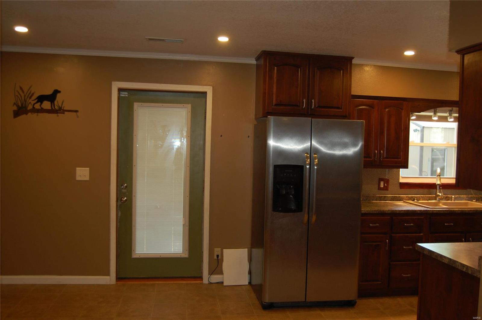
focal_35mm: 33
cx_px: 241
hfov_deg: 57.3
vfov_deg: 39.9
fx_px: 441
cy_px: 160
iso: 400
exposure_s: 1/60
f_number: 3.8
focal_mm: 22
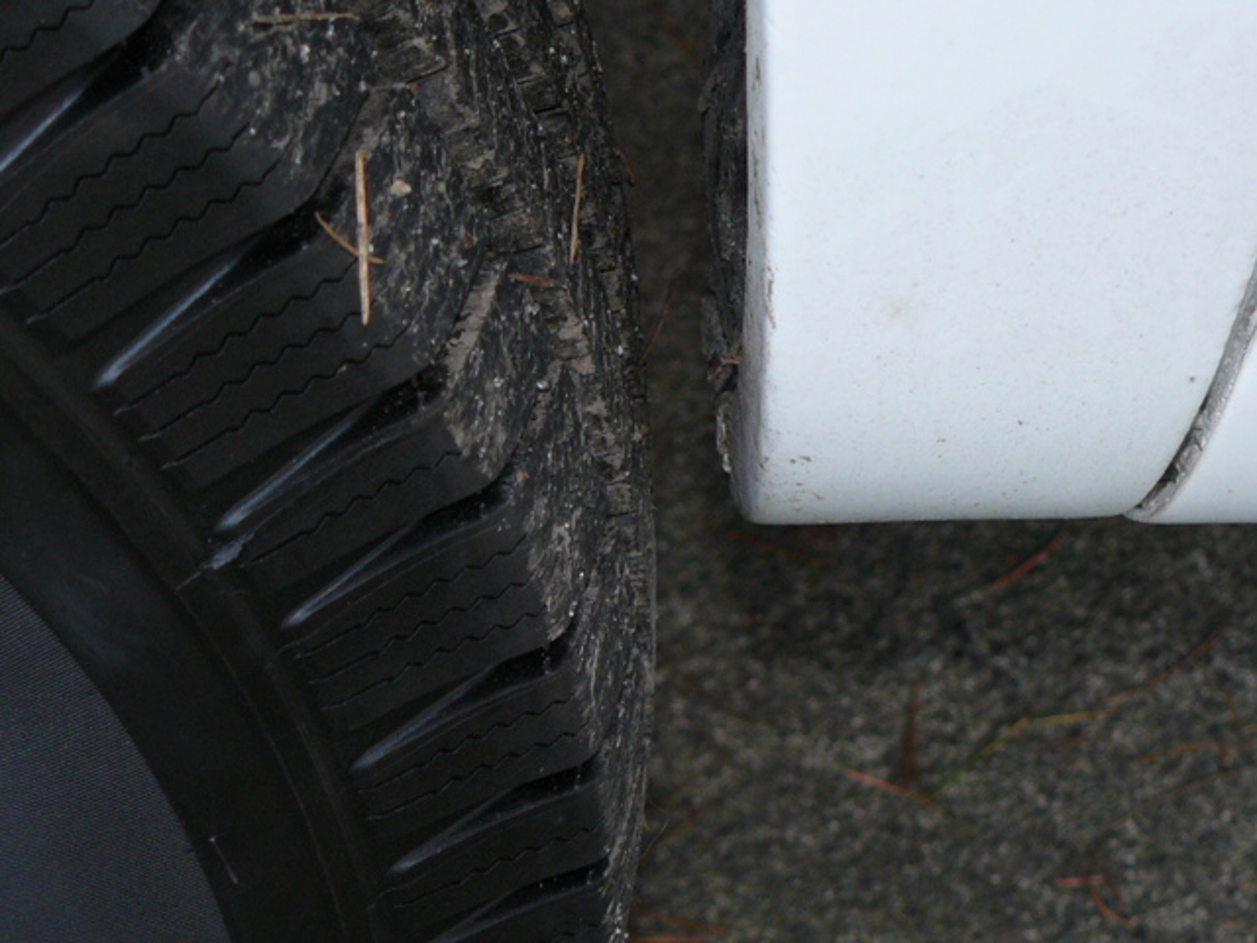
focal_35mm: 134
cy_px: 472
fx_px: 4866
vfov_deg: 11.1
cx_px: 628
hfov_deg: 14.7
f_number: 3.2
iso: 100
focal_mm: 14.9
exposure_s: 1/30
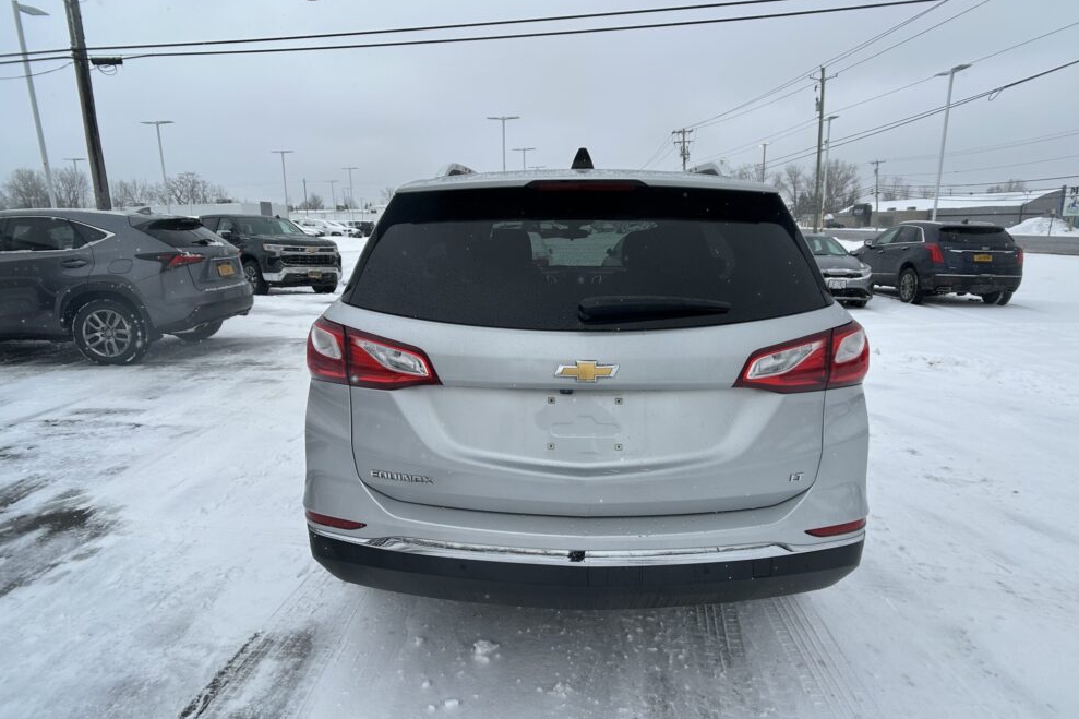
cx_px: 542
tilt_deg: -11.8
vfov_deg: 46.4
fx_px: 839
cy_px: 355
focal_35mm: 28
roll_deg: +0.5
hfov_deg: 65.5
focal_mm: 5.7
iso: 50
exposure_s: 1/3571
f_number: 1.5
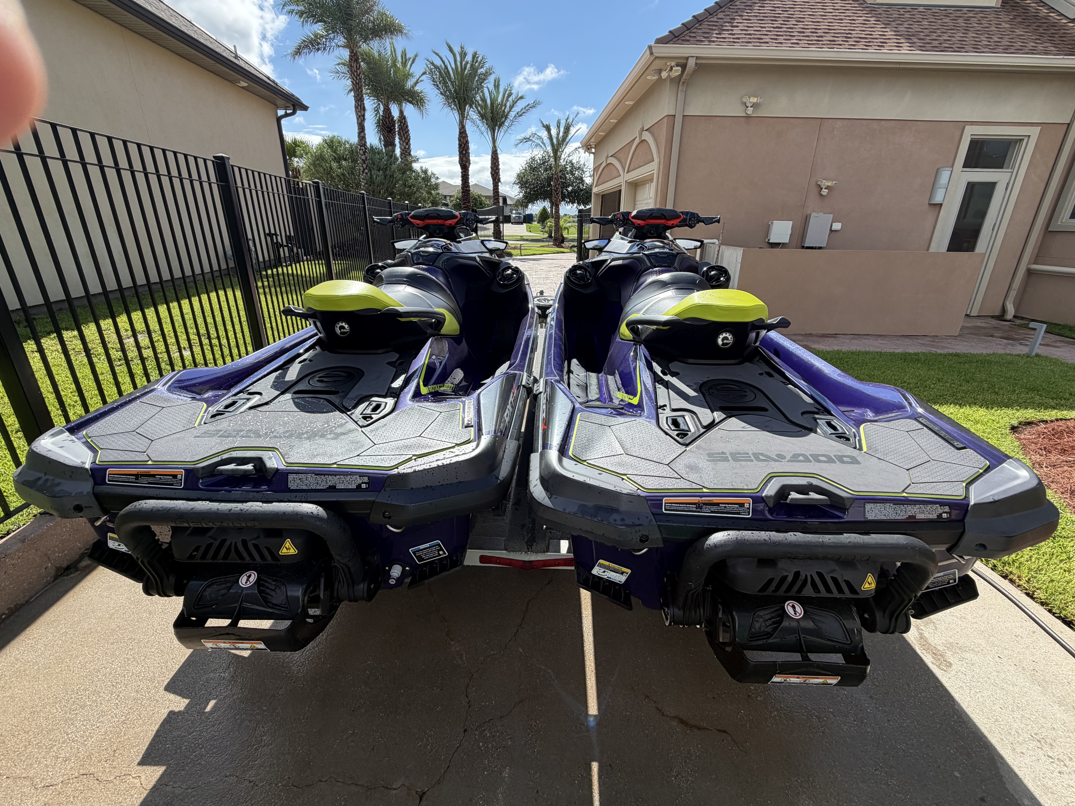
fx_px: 466
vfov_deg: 81.7
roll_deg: -0.3
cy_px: 390
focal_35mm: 15
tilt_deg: -20.4
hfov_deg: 98.2
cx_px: 546
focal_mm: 2.22
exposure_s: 1/770
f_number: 2.2
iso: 32
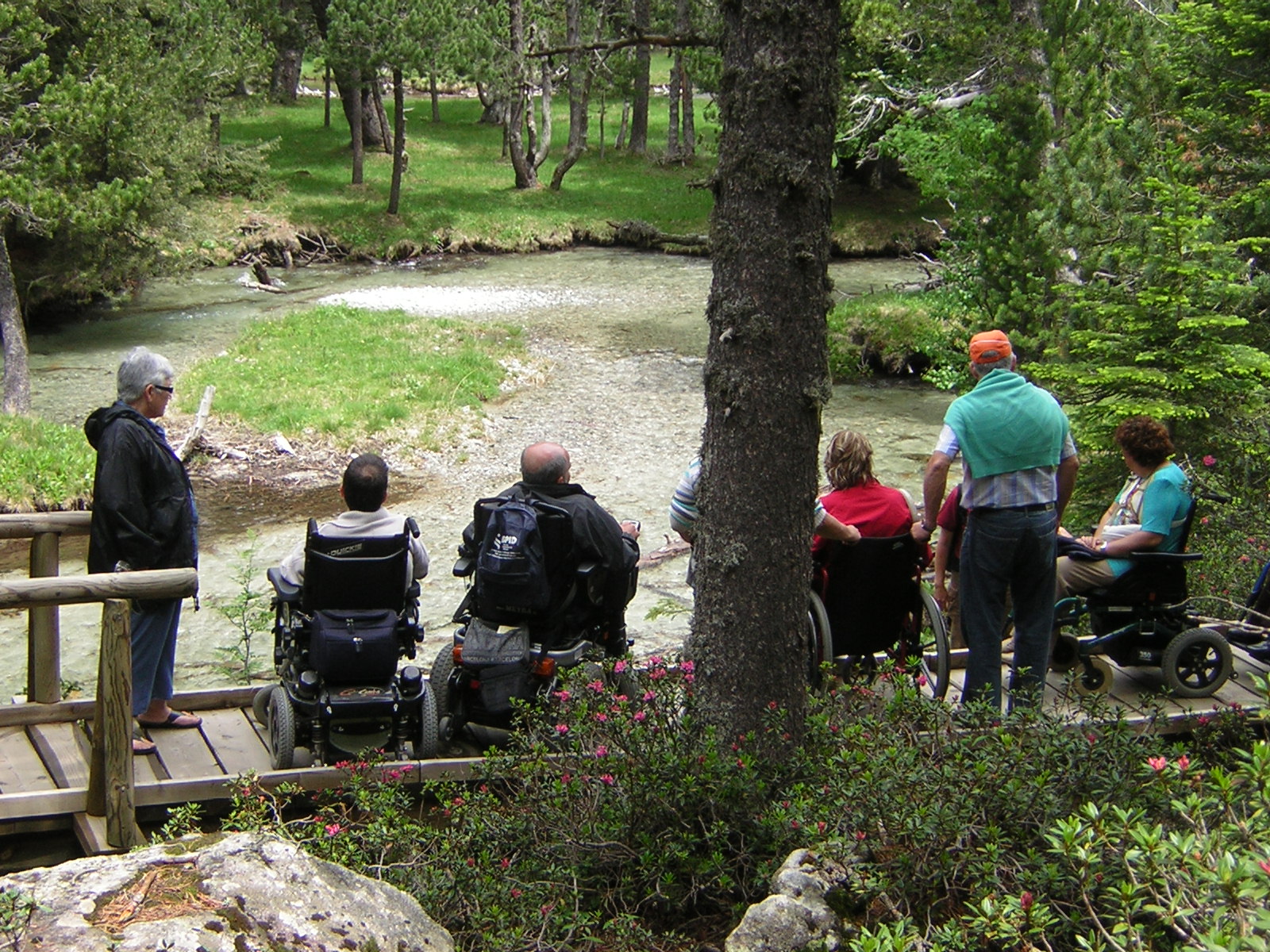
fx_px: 1981
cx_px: 635
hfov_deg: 35.5
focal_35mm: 54
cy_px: 476
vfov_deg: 27.0
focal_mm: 7.1
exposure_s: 1/246
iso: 50
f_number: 3.2
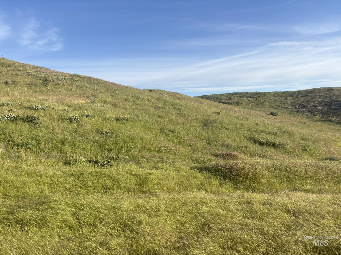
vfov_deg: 53.1
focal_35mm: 26
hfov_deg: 67.3
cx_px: 170
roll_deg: +3.6
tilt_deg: -1.8
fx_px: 256
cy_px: 128
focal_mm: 5.96
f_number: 1.6
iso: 50
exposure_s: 1/1848
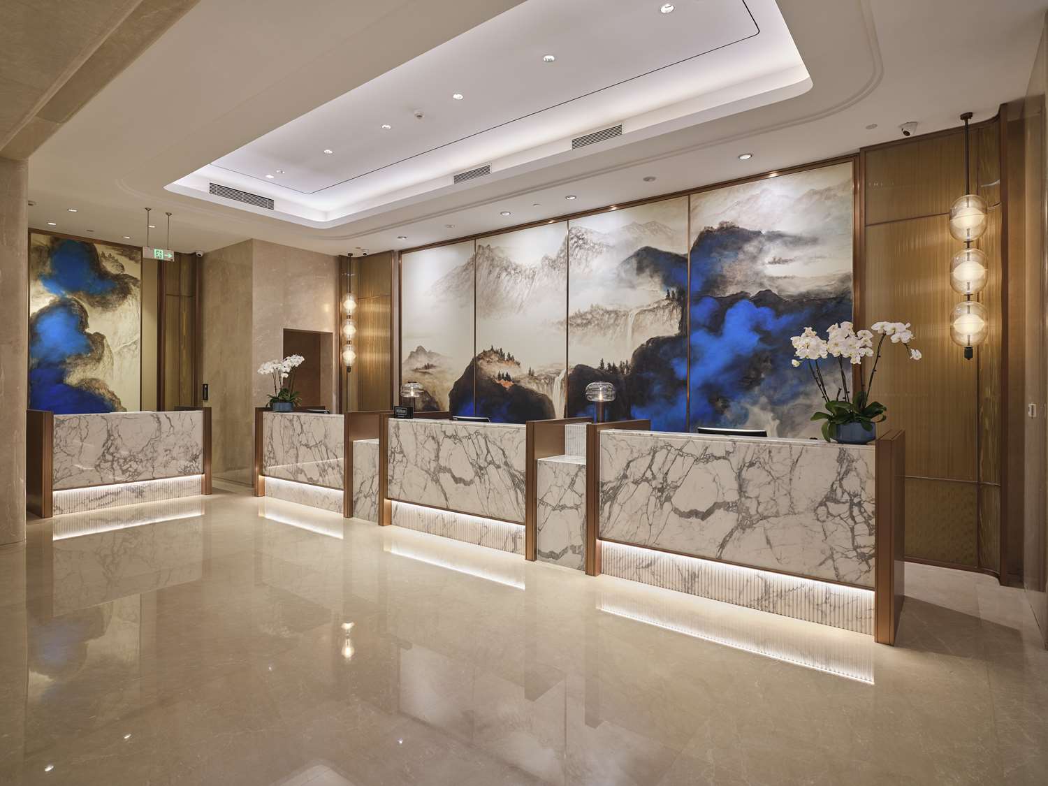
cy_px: 393
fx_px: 545
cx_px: 524
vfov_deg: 71.6
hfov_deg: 87.8
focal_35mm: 18
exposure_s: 1
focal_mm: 23
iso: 200
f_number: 11
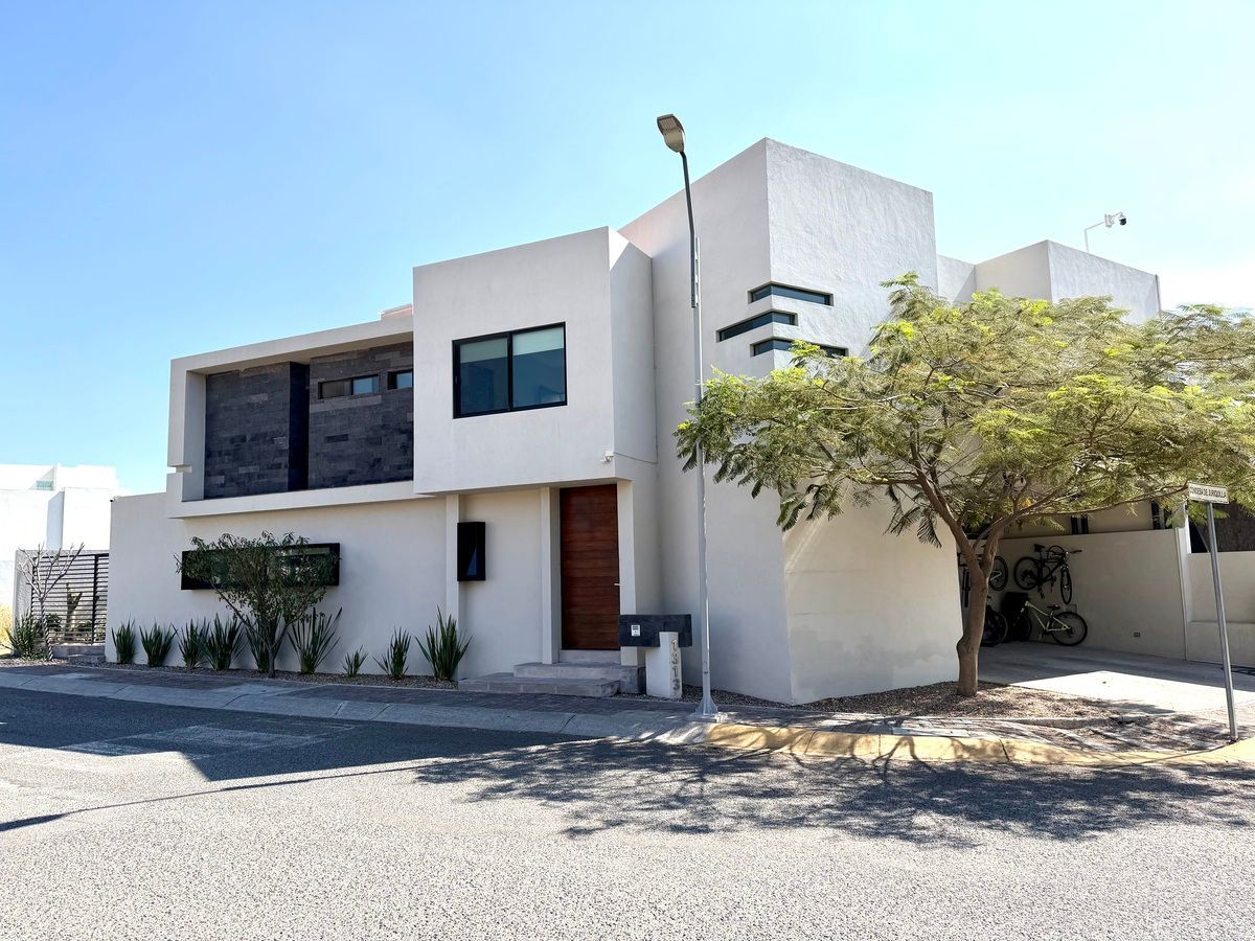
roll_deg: +1.3
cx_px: 628
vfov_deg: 56.8
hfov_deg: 71.6
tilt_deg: +6.9
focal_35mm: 24
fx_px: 870
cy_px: 470
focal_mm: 6.76
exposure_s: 1/4167
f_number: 1.78
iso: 100
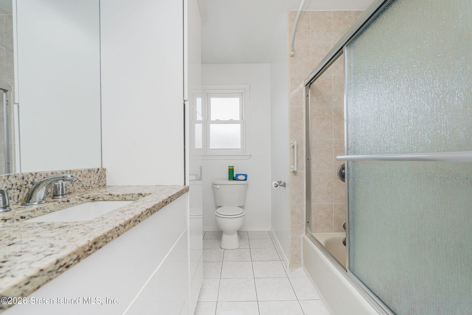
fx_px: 210
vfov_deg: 73.8
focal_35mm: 16
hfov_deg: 96.7
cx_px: 236
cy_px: 158
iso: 64
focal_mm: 16
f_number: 6.3
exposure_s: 1/80
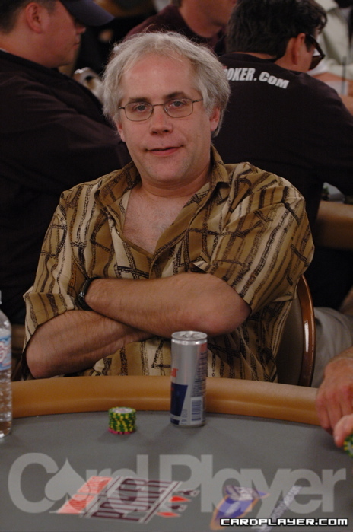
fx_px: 2168
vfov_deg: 14.0
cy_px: 266
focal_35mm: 147
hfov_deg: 9.3
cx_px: 176
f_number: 4
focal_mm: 98
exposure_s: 1/50
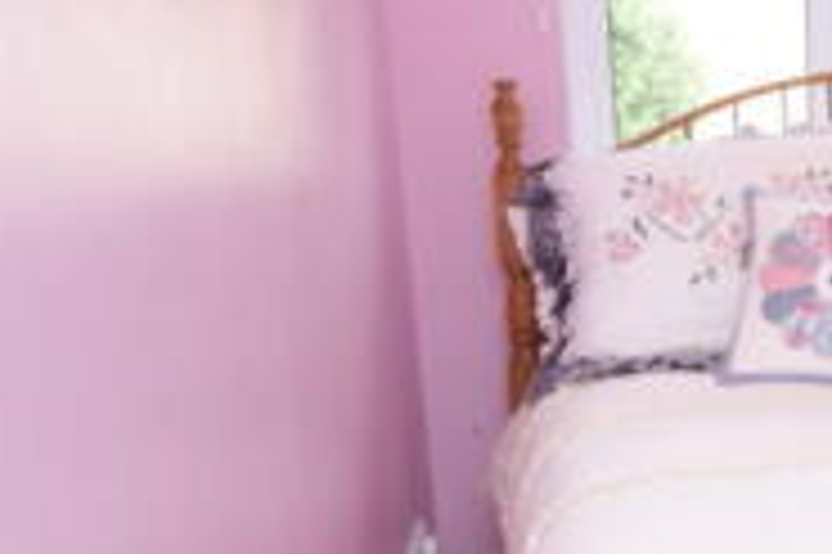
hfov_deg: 28.7
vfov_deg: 25.4
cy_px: 223
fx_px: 1224
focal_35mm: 53
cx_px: 1149
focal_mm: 10
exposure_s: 1/160
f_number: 4
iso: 400
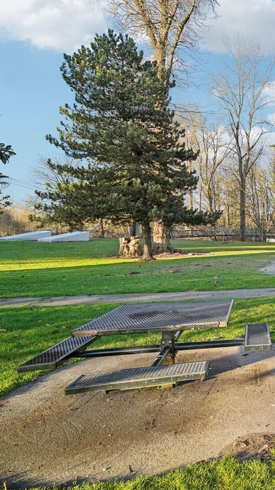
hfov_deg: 32.5
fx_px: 337
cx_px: 363
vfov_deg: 71.9
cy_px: 240
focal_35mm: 26
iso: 1600
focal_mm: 16
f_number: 5.6
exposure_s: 1/1000
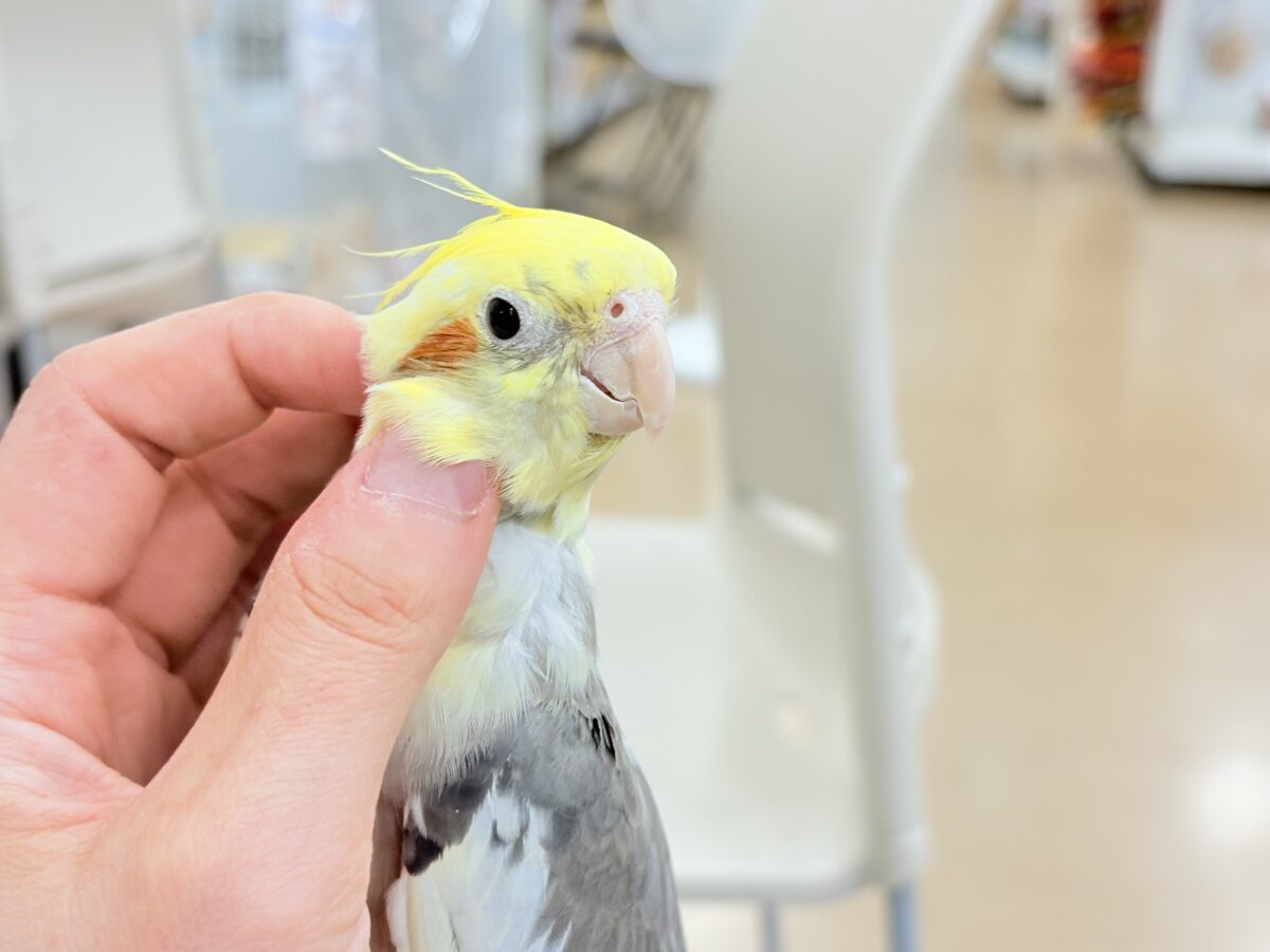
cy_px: 476
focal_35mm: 52
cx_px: 635
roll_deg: -1.0
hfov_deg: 36.8
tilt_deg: -16.2
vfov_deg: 28.0
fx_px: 1908
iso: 40
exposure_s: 1/50
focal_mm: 5.96
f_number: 1.6
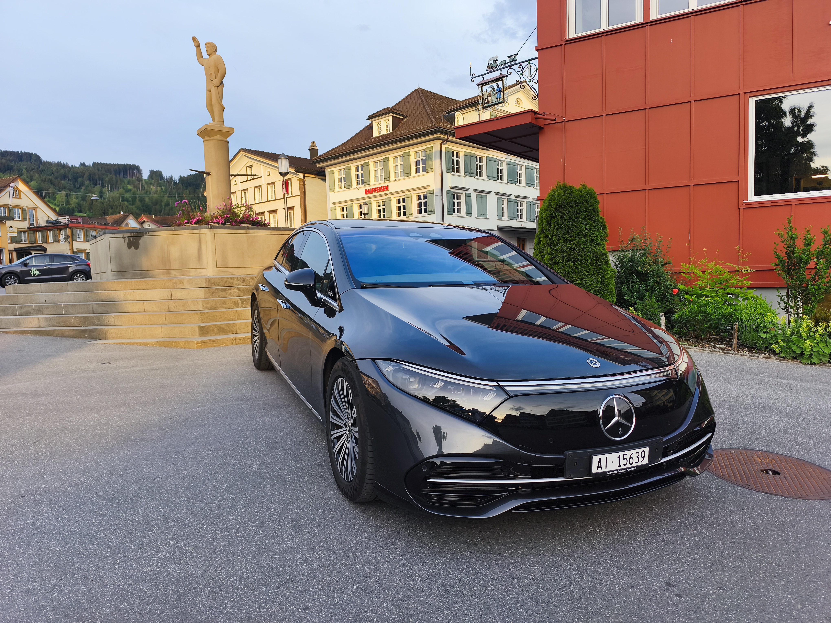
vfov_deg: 58.9
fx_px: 552
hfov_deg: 73.9
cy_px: 312
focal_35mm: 23
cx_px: 416
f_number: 1.65
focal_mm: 6.14
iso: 50
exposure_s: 1/99.9
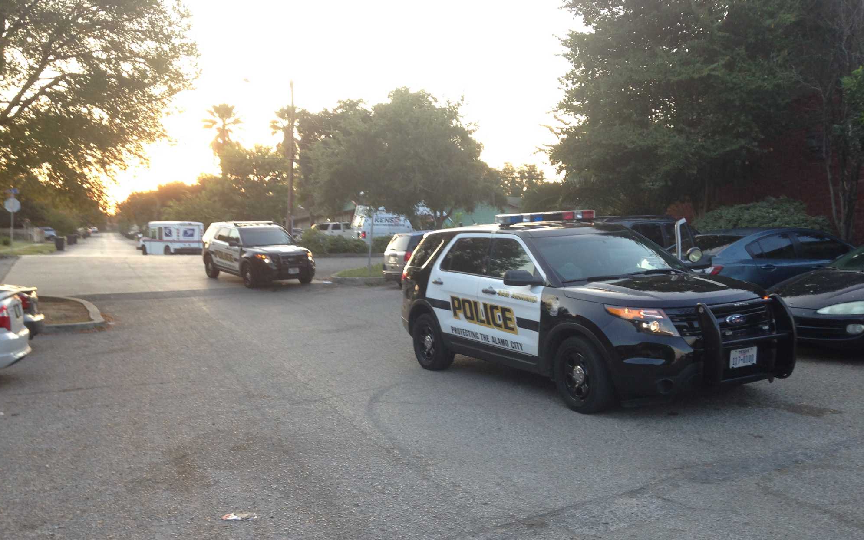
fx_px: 848
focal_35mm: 36
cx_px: 420
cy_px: 319
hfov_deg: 54.0
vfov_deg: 35.2
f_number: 2.4
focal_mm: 4.12
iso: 50
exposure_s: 1/120
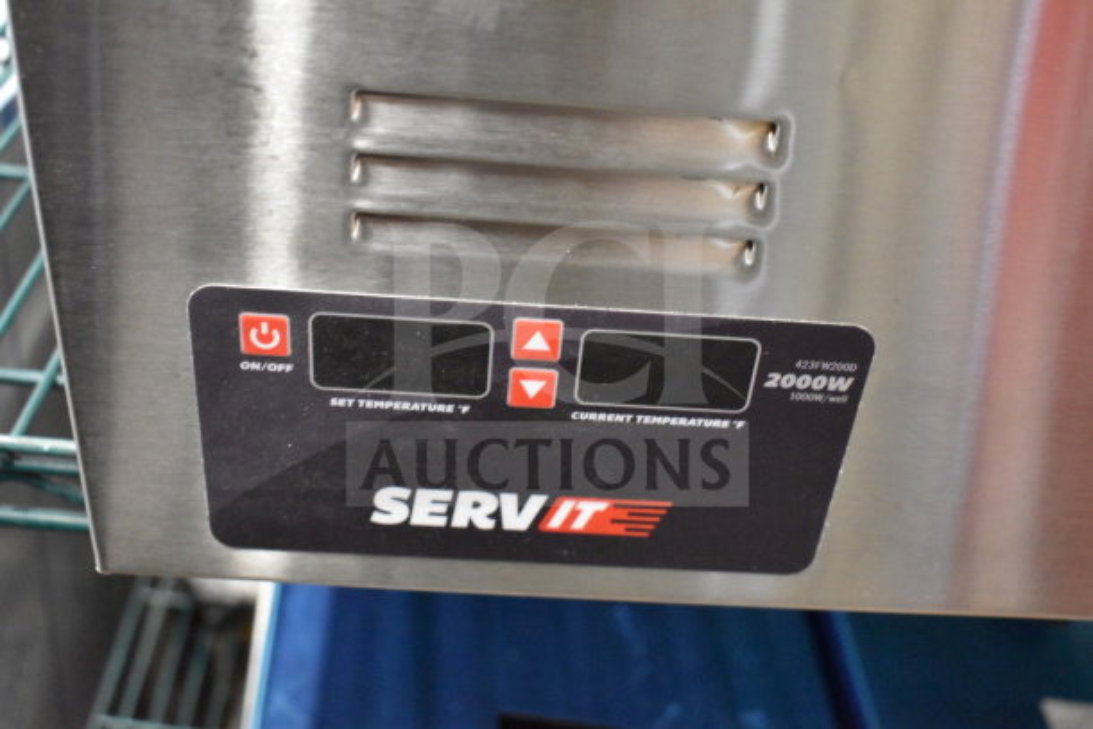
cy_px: 364
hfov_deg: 47.9
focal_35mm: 40
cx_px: 546
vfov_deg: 33.0
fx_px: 1230
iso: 8000
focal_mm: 27
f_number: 4
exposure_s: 1/40
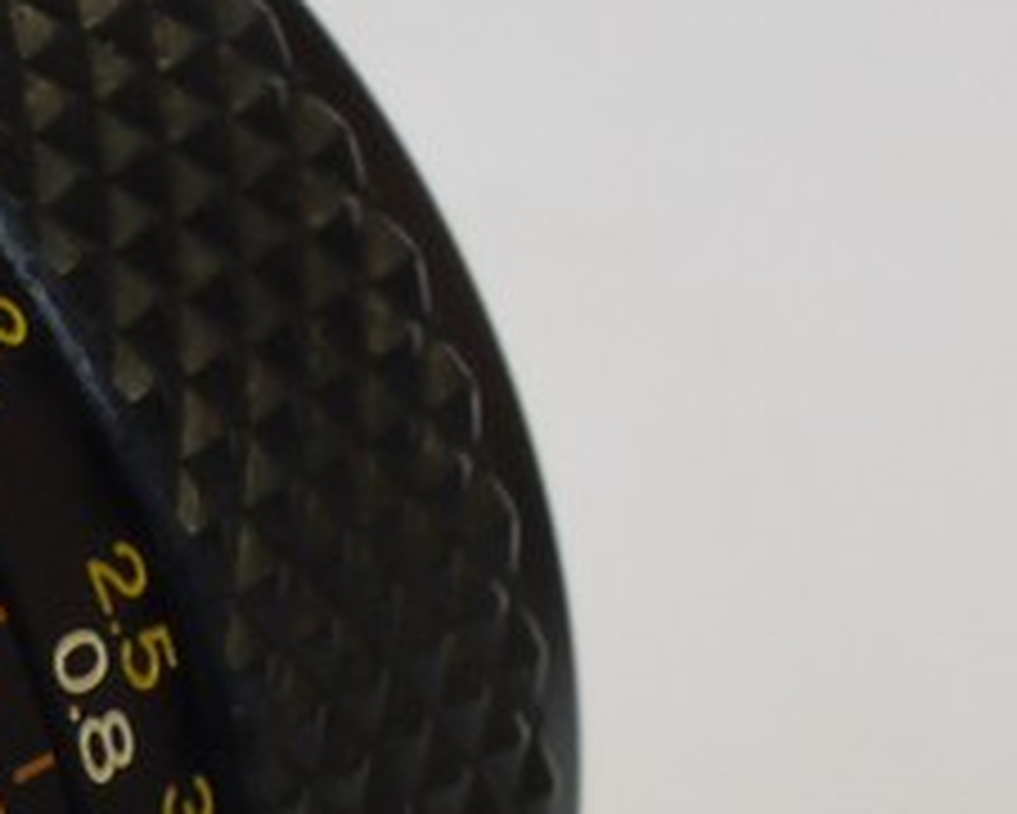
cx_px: -1107
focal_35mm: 311
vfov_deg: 5.0
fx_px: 9365
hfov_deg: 6.0
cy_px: 1075
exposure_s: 1/25
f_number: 10
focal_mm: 30
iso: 400
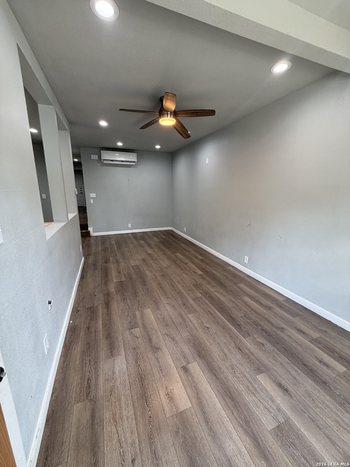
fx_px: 189
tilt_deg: -13.1
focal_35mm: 14
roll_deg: -1.0
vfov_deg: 102.1
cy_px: 234
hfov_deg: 85.7
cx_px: 175
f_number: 2.2
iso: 250
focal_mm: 2.22
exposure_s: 1/60
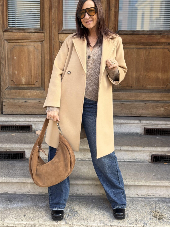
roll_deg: -1.3
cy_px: 109
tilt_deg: -6.0
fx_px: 164
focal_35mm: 25
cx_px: 85
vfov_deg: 69.4
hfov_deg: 54.9
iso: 64
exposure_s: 1/260
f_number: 1.78
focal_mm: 6.76
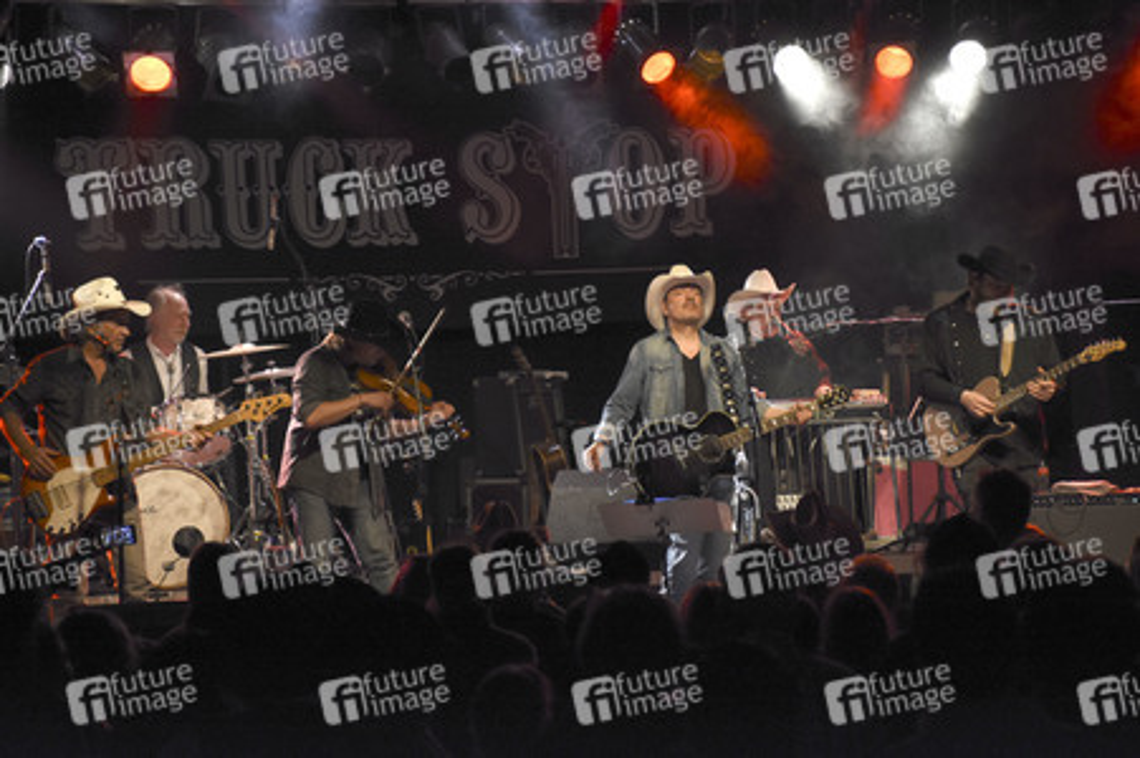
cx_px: 570
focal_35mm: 120
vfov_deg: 11.4
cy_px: 379
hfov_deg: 17.1
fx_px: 3797
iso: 1600
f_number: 5.3
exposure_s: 1/160
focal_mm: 80
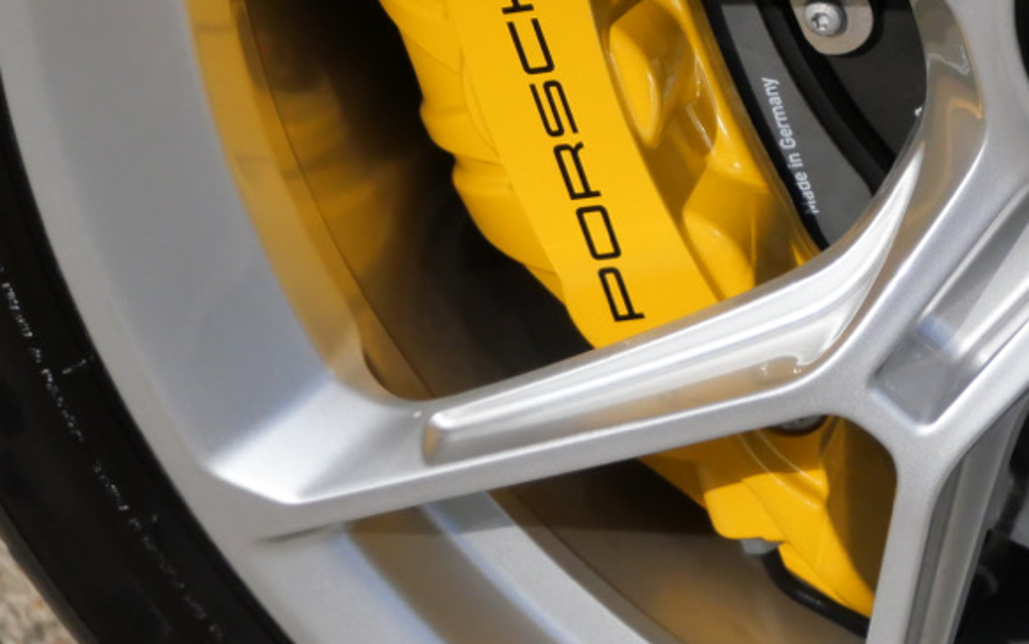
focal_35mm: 278
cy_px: -98
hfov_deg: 7.5
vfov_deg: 4.7
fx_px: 7798
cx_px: 964
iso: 1250
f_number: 5.6
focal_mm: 60
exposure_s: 1/3200
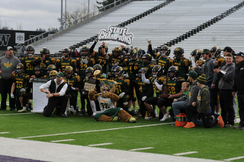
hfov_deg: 19.5
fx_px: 711
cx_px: 122
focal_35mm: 105
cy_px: 81
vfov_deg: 13.0
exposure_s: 1/200
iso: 200
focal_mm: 70
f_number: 7.1
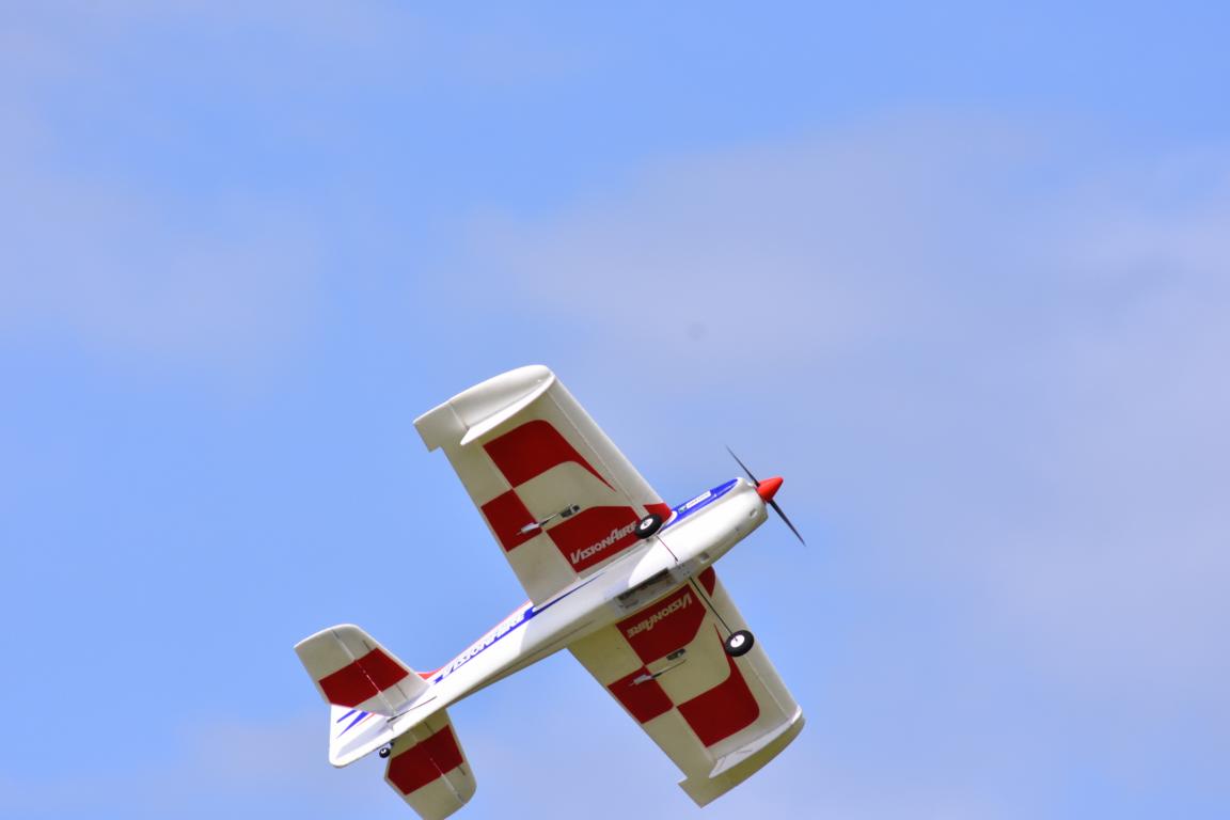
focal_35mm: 450
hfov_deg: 4.6
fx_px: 15374
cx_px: 615
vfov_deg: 3.1
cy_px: 410
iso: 800
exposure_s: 1/4000
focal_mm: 300
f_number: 8
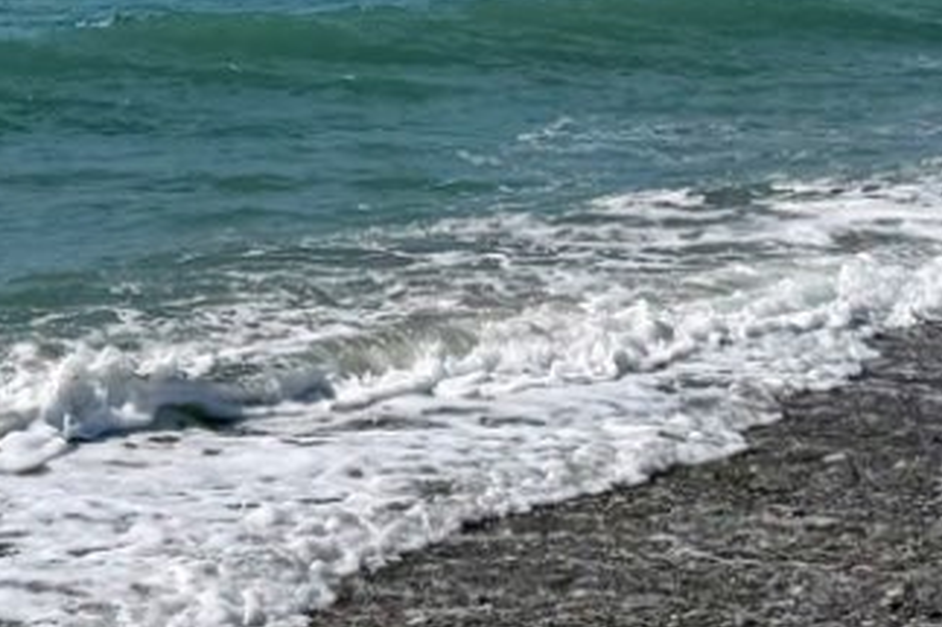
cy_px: -477
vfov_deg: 11.1
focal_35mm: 116
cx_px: 306
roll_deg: +0.9
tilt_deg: +4.3
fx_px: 3034
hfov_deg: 17.6
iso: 80
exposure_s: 1/14286
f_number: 1.78
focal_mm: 6.76
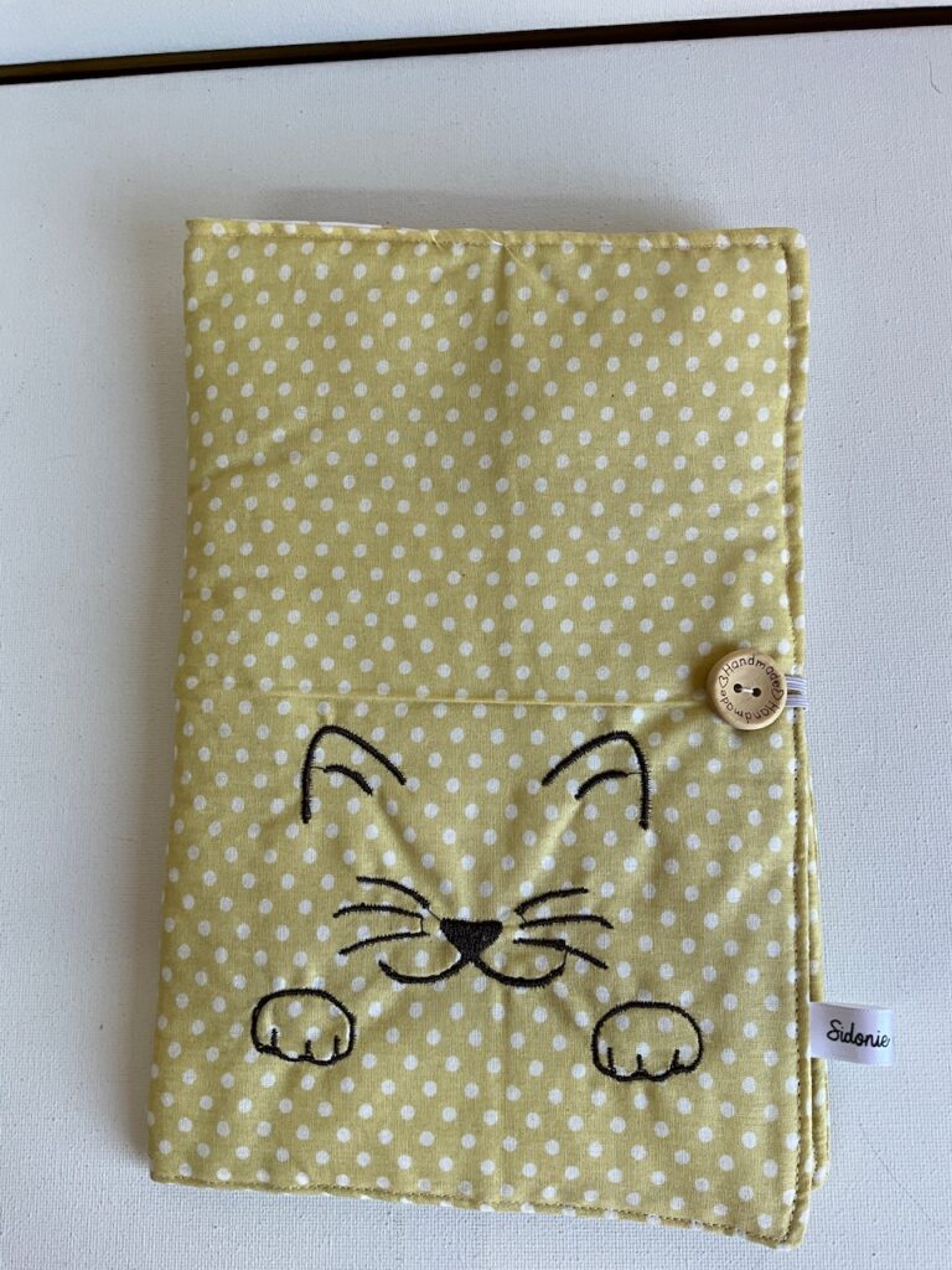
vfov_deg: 61.7
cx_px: 476
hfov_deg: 48.2
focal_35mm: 29
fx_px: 1063
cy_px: 635
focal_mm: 3
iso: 20
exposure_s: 1/100
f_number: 1.8
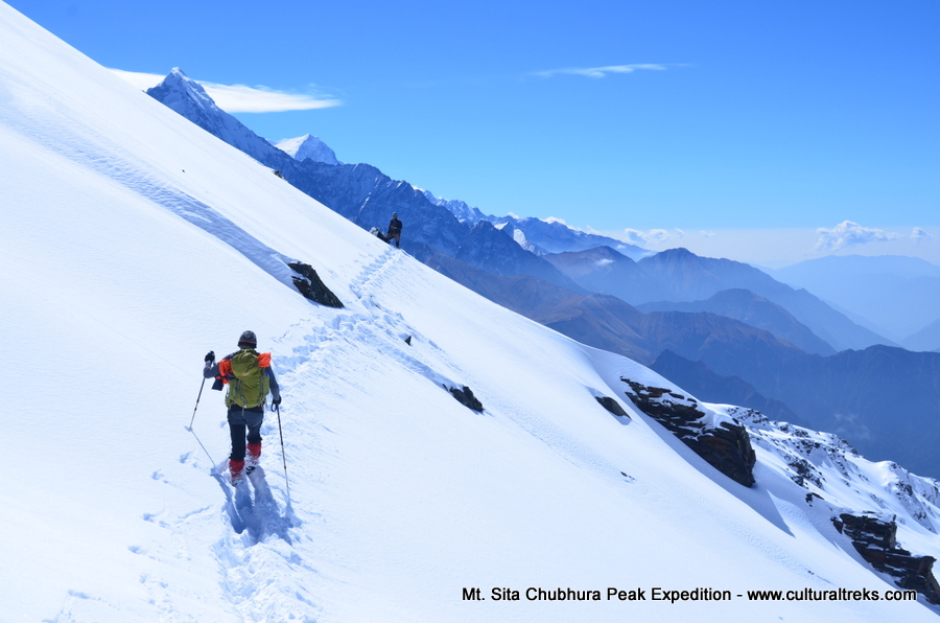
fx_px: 1133
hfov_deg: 45.0
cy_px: 312
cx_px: 470
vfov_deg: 30.7
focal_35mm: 44
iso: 200
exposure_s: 1/500
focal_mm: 29
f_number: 11
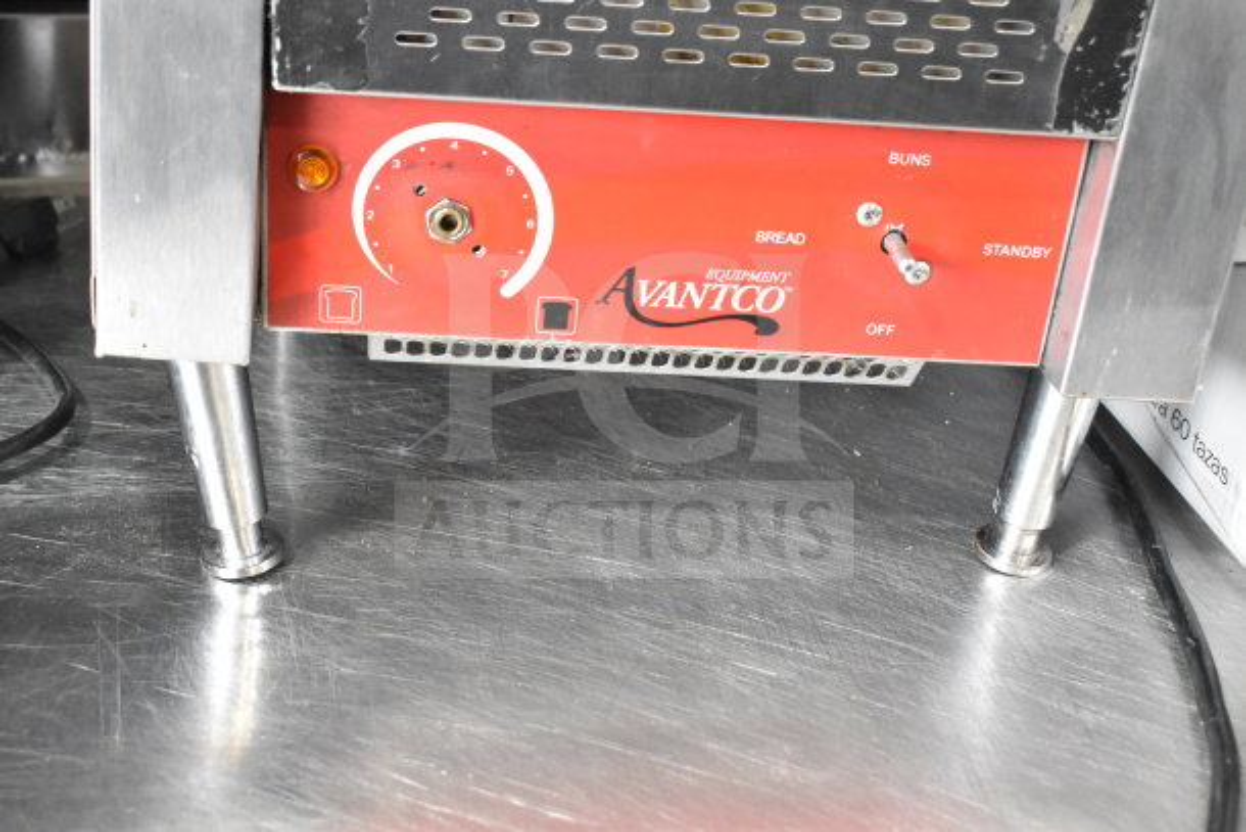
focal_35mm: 51
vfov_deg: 26.5
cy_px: 416
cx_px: 623
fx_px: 1765
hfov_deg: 38.9
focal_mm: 34
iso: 6400
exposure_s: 1/200
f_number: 7.1
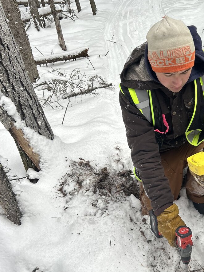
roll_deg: +9.0
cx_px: 180
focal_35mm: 47
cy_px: 148
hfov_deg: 29.7
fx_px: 369
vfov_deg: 40.4
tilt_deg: -29.3
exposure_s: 1/359
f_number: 1.5
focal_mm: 5.7
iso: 50
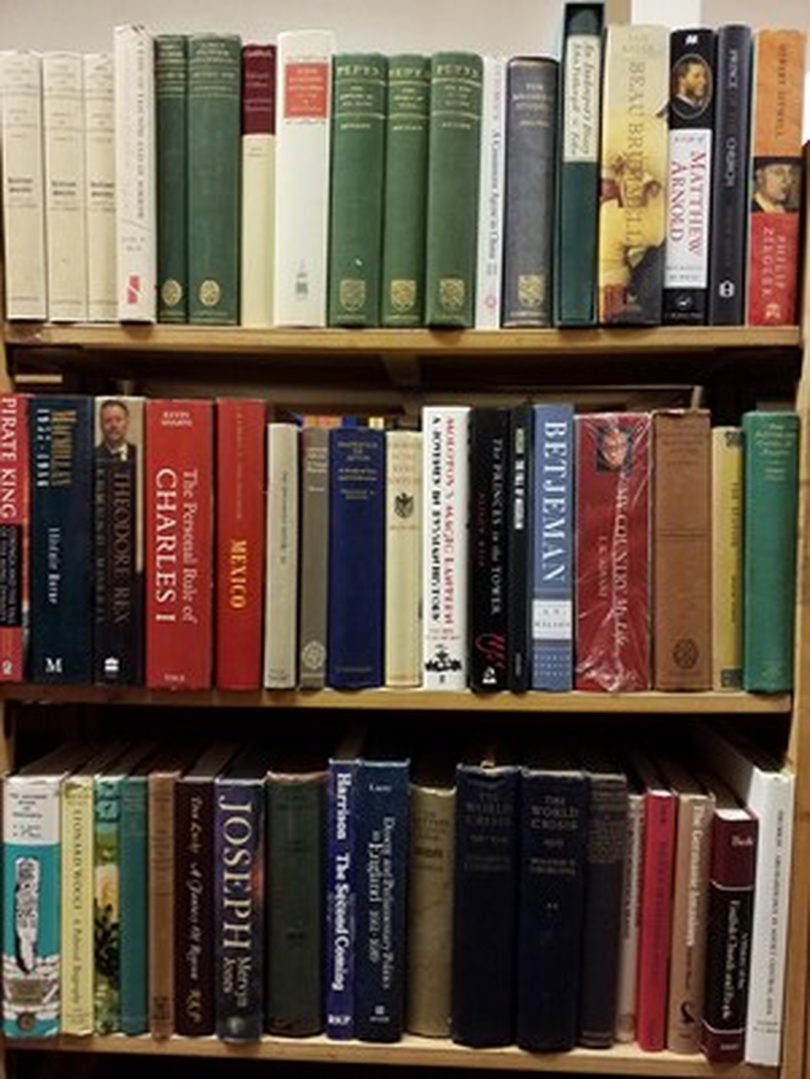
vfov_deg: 65.3
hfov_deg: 51.4
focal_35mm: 27
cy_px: 540
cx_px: 405
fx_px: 842
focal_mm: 3.6
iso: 320
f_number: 1.9
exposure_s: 1/25
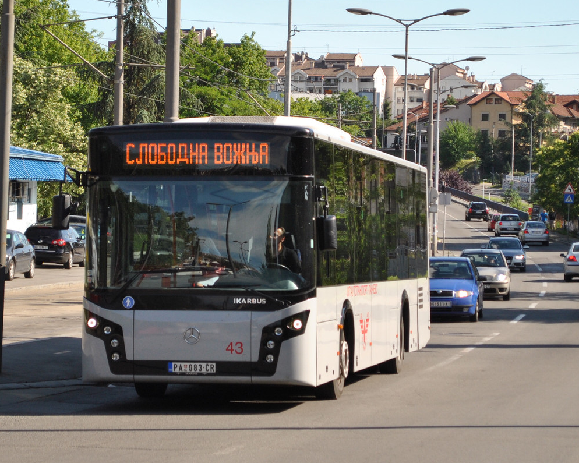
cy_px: 232
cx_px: 242
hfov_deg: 20.5
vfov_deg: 16.4
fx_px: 1603
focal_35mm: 94
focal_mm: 55
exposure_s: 1/500
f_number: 5.6
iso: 200
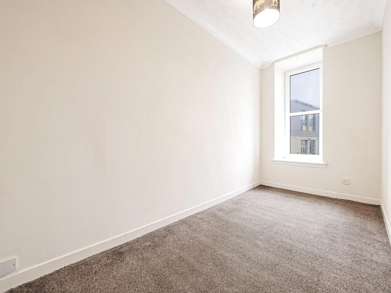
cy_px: 146
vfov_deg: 85.7
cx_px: 196
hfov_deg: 102.1
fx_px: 158
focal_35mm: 14
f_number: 4
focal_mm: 7
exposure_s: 1/60
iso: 2000
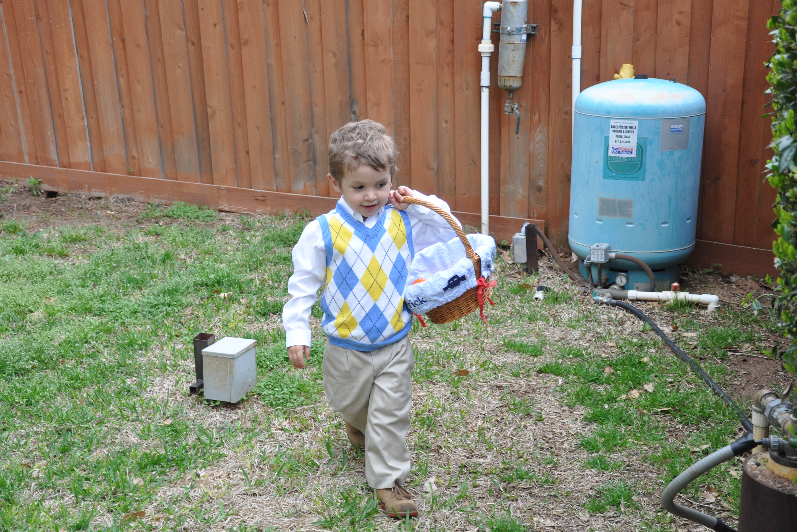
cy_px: 275
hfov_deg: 38.9
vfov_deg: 26.5
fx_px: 1129
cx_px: 380
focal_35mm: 51
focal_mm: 32
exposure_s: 1/125
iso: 360
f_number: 5.6
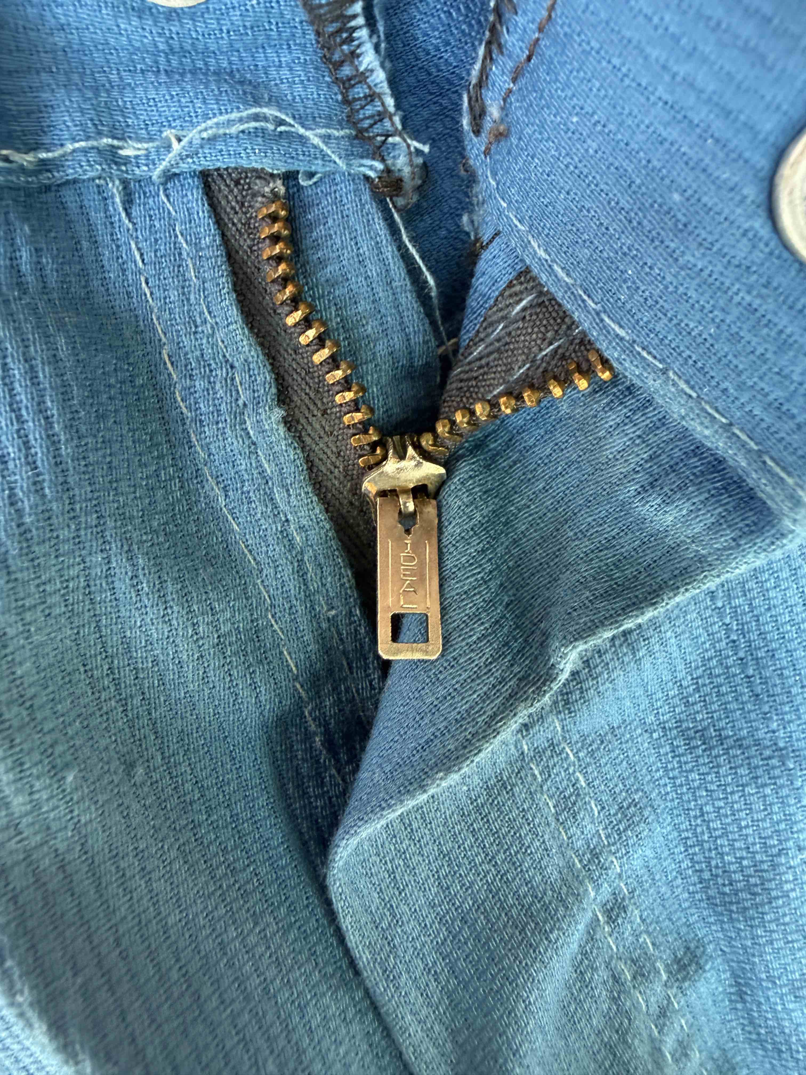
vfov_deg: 71.6
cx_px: 403
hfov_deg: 56.8
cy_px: 538
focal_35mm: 24
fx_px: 745
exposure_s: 1/70
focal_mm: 2.22
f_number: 2.2
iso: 320
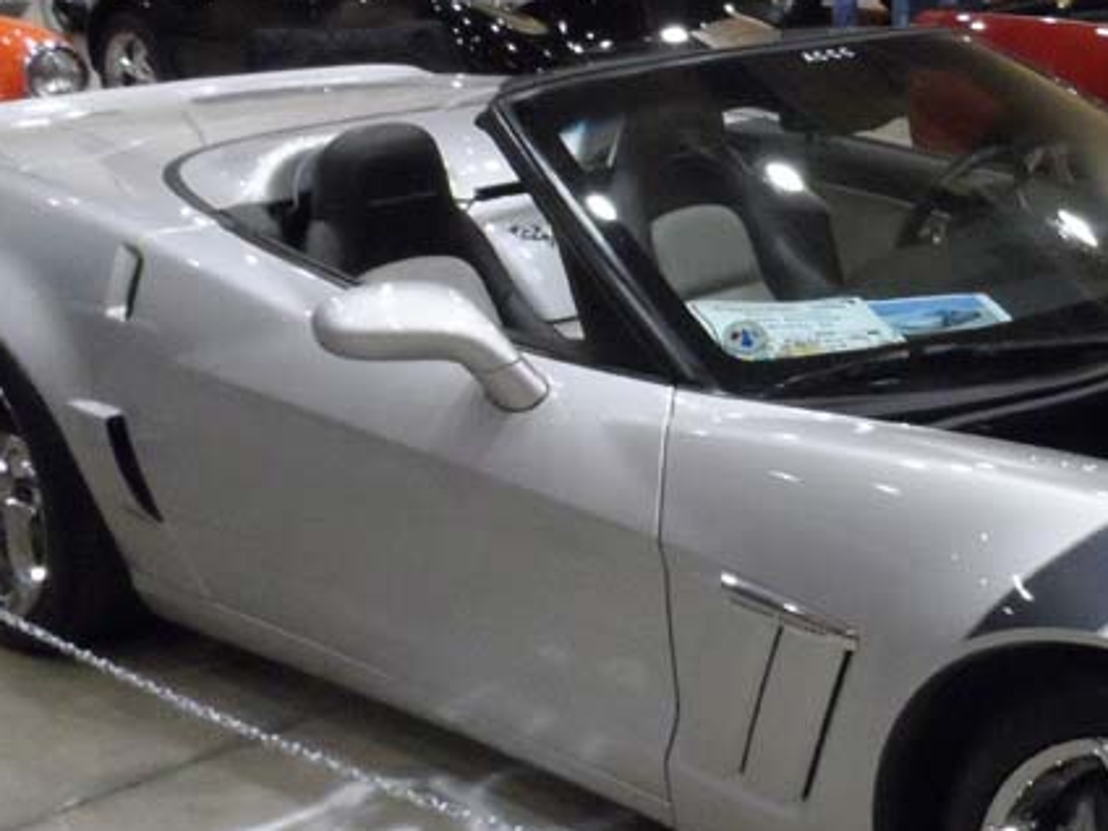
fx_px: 1856
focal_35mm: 58
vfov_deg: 25.2
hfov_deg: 31.4
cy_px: 363
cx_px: 1035
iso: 480
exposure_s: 1/30
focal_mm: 4
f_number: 3.2
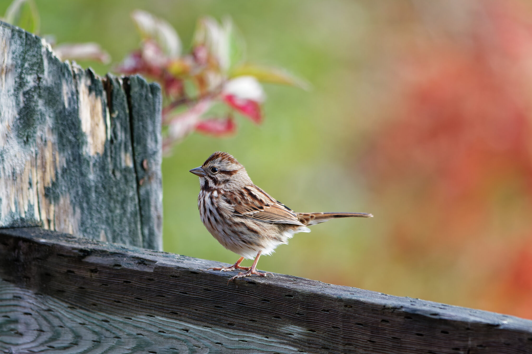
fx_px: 13978
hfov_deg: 2.2
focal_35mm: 946
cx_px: 253
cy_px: 196
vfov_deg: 1.5
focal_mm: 500
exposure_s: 1/640
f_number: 6.3
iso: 800
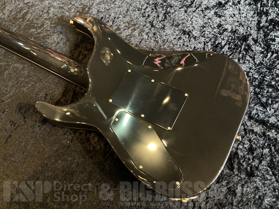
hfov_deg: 63.4
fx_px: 226
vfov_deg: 49.7
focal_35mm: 28
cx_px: 140
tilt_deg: -63.5
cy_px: 104
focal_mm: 3.99
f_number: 1.8
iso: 400
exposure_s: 1/30
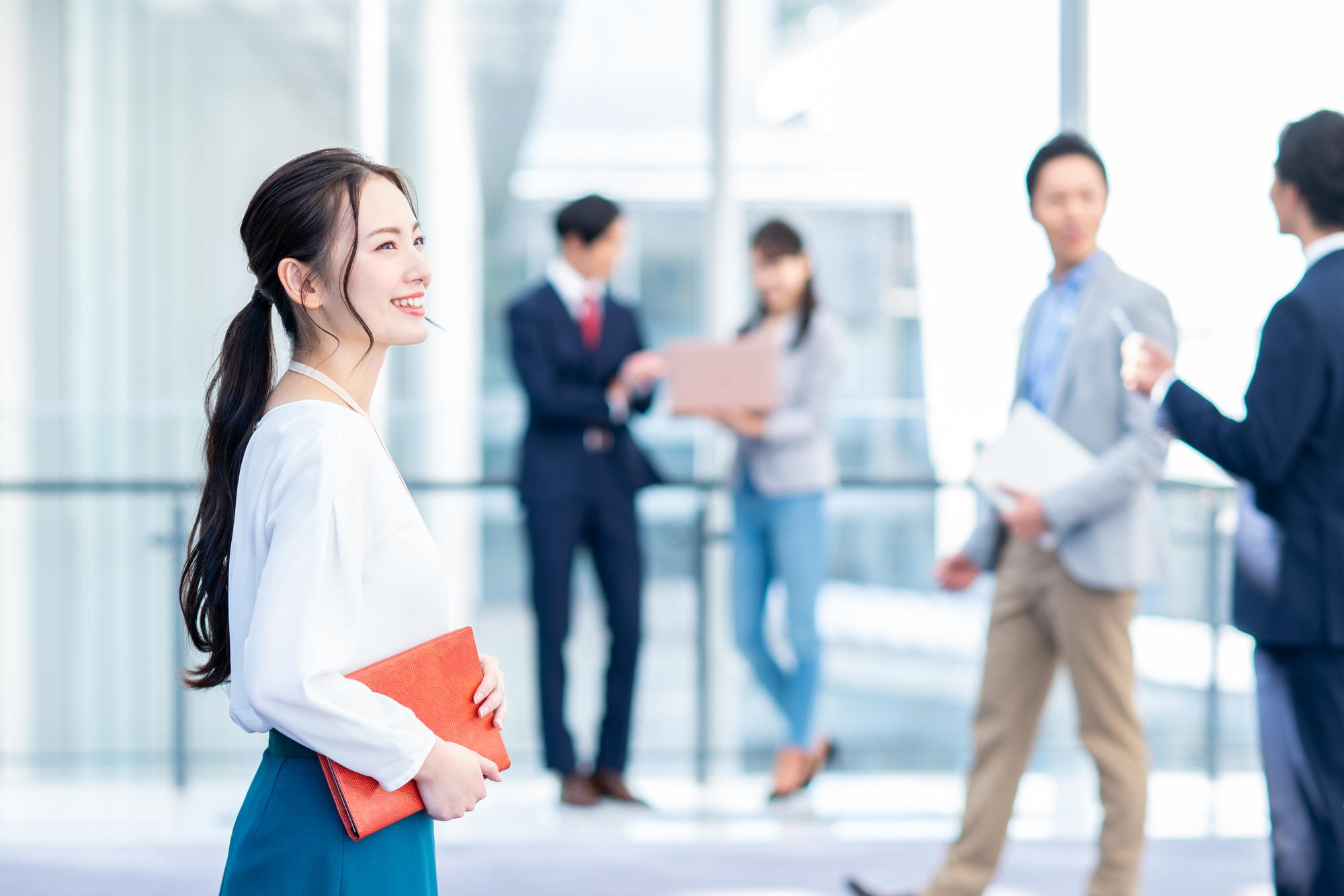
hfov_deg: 23.9
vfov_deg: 16.1
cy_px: 448
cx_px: 672
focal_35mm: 85
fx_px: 3174
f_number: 2.8
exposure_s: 1/320
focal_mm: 85
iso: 250
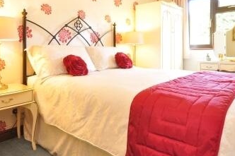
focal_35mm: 28
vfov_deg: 45.7
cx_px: 117
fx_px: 183
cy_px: 53
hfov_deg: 65.5
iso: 200
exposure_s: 1.3
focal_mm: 10
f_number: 11
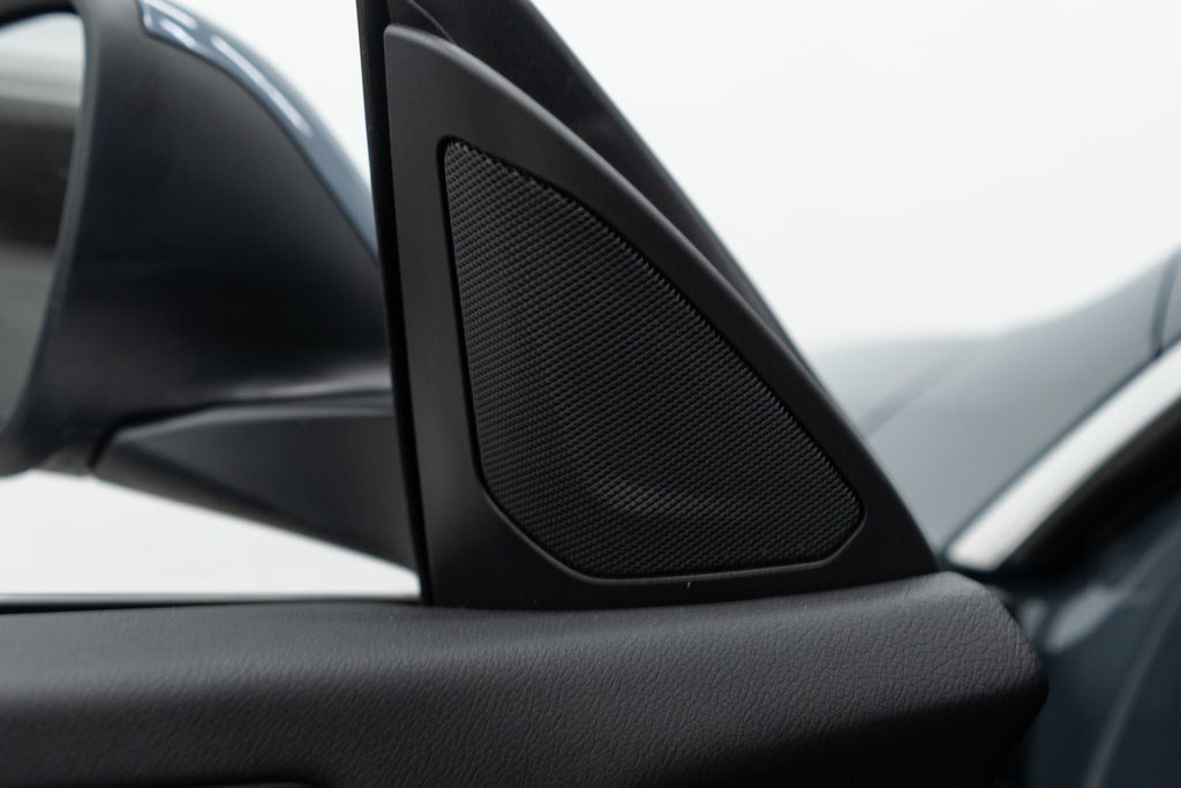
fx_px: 1378
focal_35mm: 42
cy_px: 394
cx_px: 590
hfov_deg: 46.4
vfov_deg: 31.9
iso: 400
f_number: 3.2
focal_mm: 28
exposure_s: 1/50
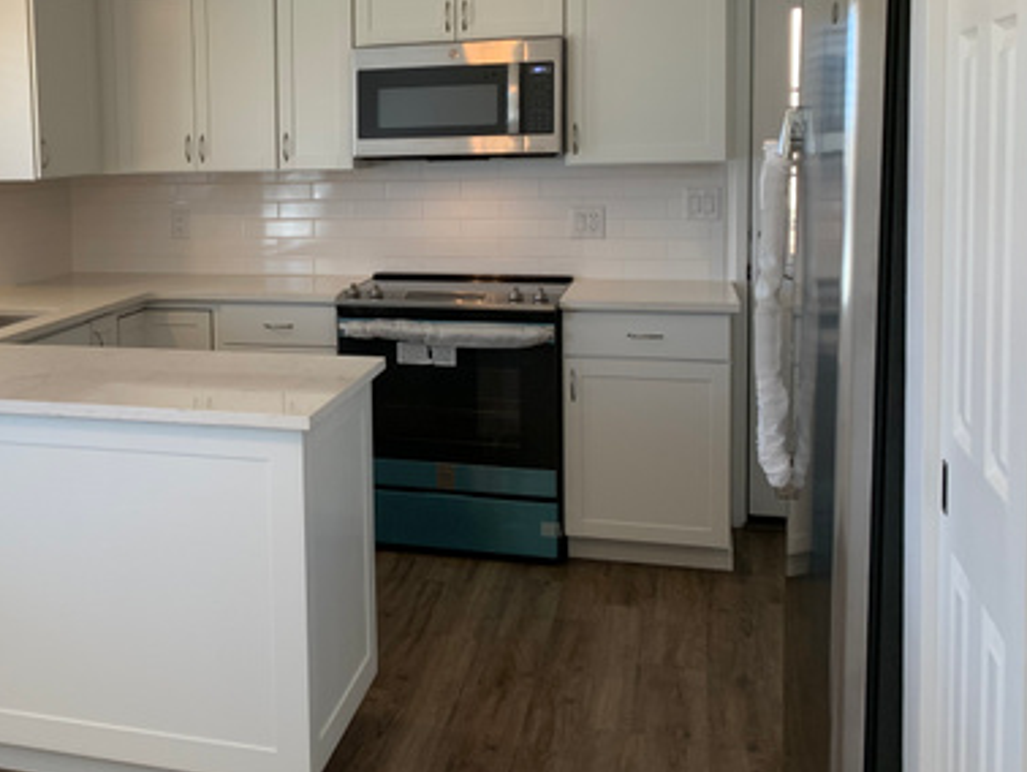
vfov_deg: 32.7
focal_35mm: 44
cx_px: 212
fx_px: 1306
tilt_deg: -4.2
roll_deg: +0.7
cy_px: 275
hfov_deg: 41.2
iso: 50
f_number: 1.8
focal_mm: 4.25
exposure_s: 1/120
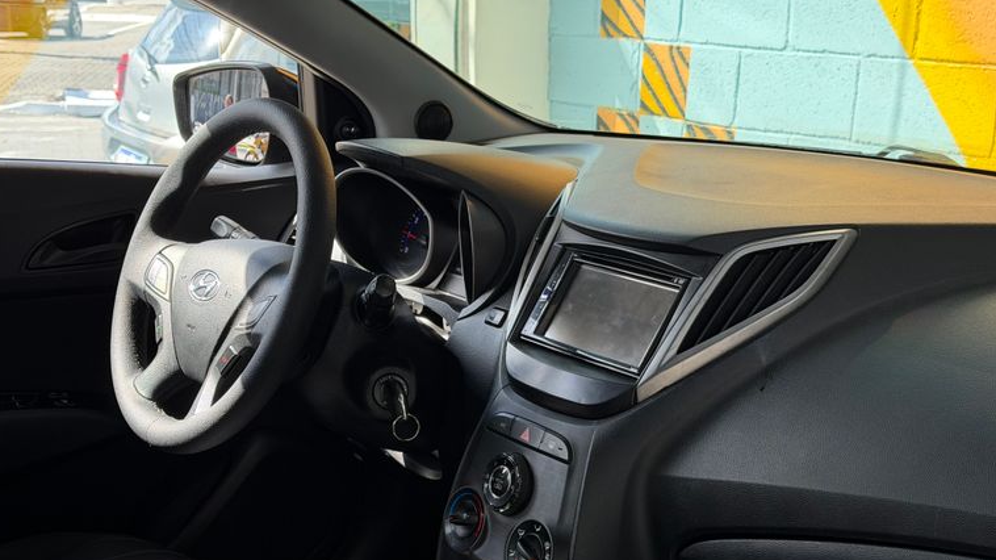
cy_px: 368
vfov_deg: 22.5
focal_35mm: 53
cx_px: 493
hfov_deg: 39.2
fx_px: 1399
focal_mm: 6.76
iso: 80
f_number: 1.78
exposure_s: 1/259
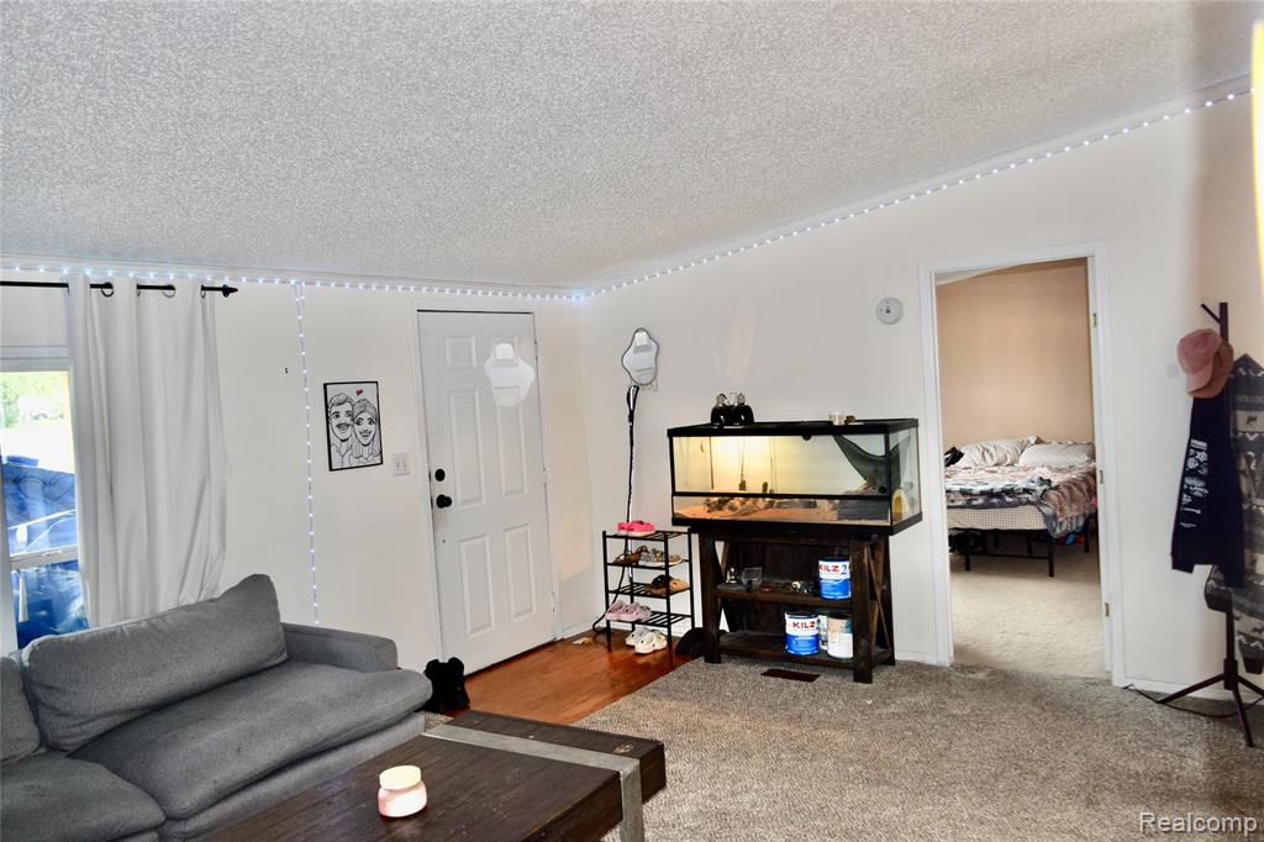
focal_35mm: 27
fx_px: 948
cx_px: 632
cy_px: 421
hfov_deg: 67.4
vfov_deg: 47.9
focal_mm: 18
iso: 800
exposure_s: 1/80
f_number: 4.5
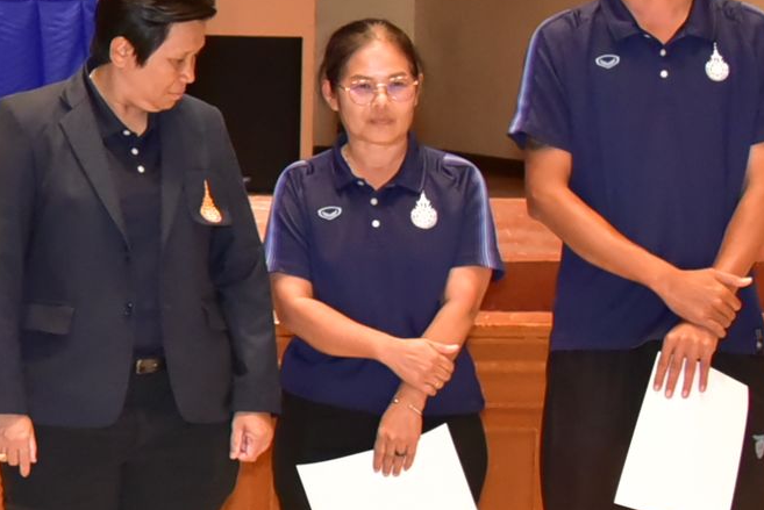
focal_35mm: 137
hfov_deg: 14.0
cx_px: -410
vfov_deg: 10.0
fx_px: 2909
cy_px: 41
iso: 4000
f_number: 5.6
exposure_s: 1/125
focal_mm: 36
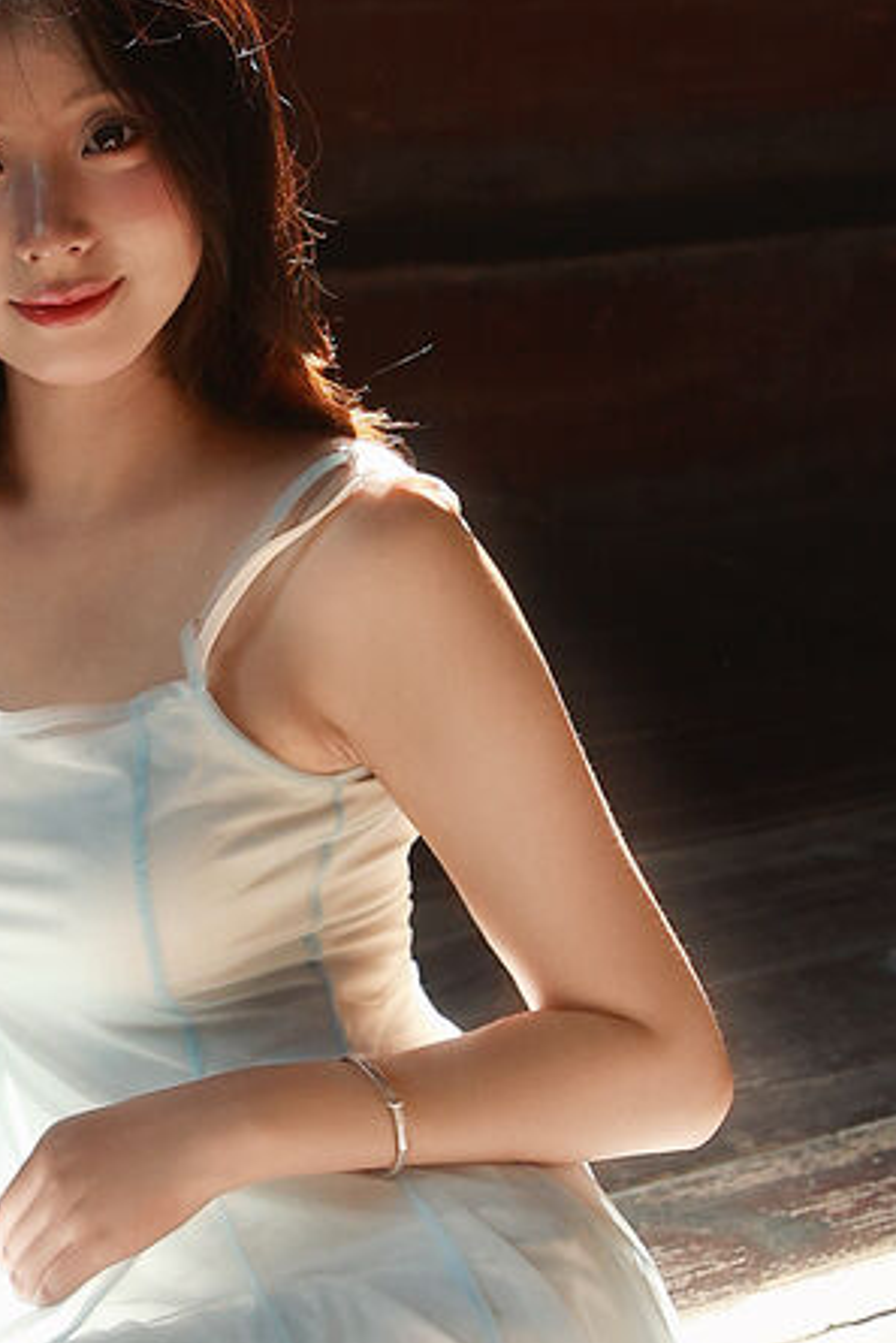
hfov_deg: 14.5
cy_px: 776
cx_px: 57
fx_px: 3469
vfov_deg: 21.9
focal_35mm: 93
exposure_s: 1/1000
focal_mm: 24
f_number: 2.8
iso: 800
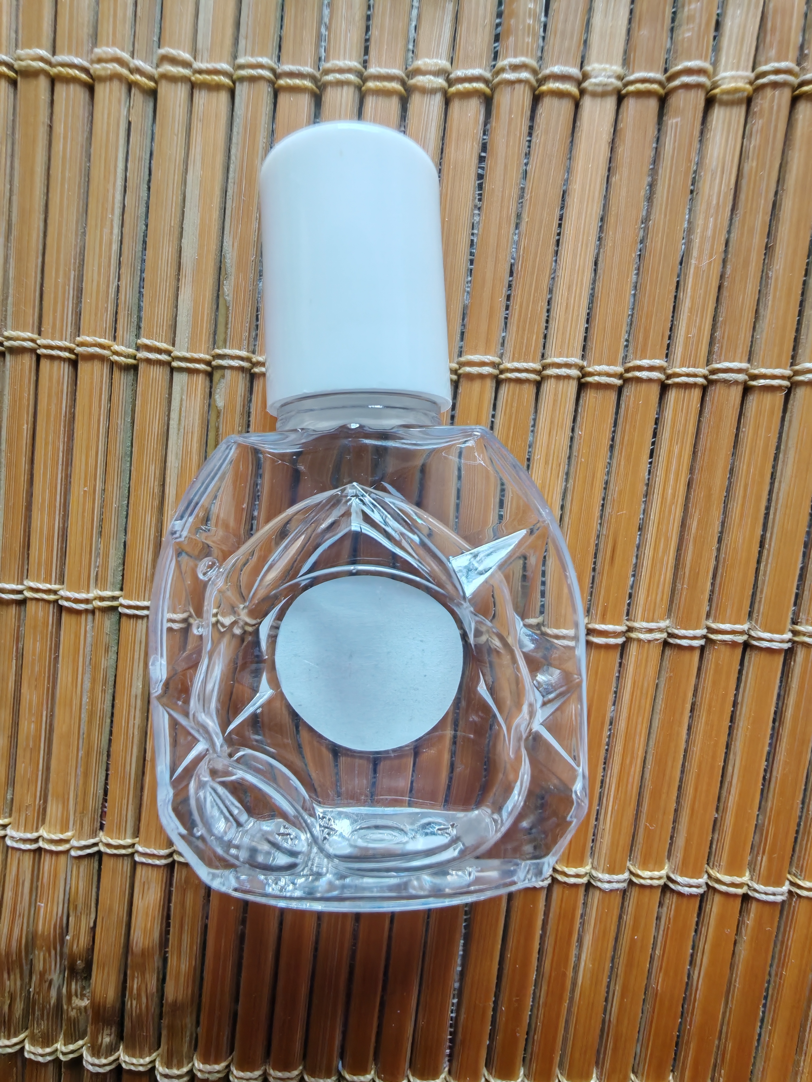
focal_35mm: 16
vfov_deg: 94.5
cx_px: 406
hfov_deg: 78.1
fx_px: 500
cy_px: 541
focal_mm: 1.96
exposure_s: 1/50
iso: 80
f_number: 2.2
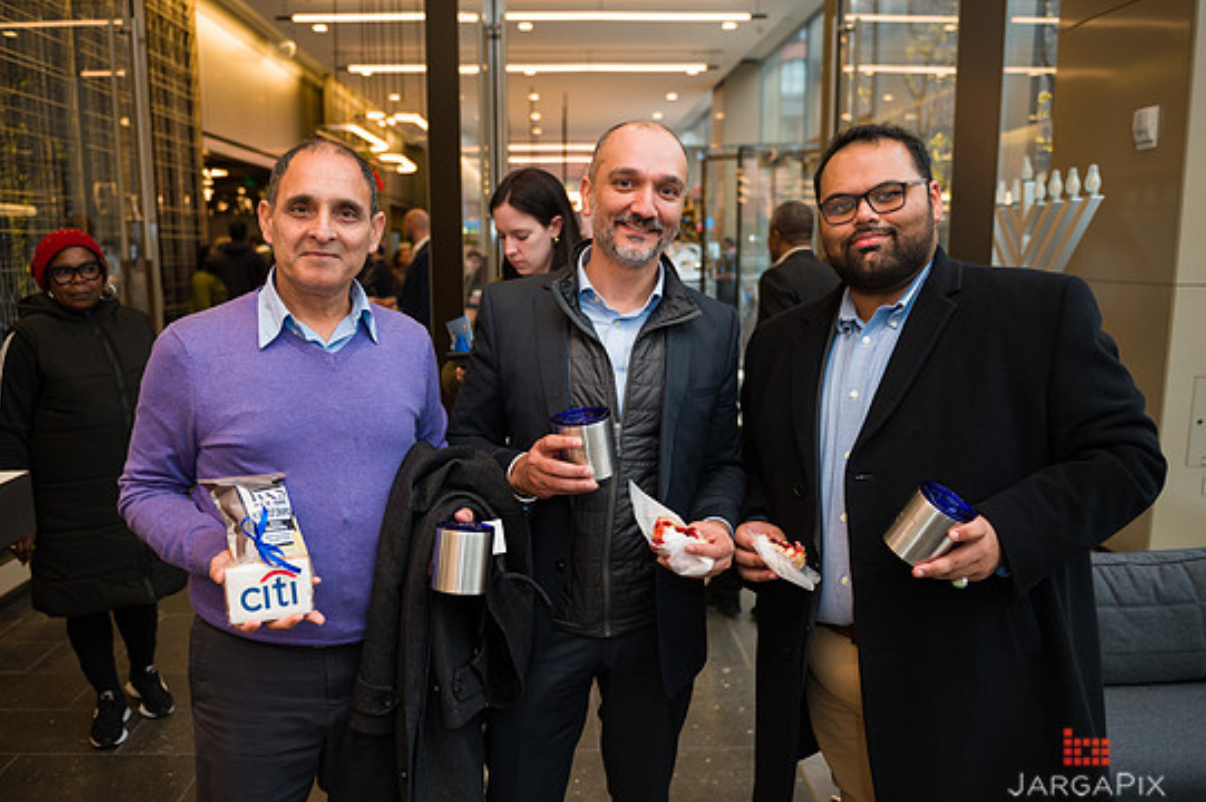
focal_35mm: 30
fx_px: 1004
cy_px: 414
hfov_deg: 61.9
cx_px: 575
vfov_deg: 43.5
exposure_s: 1/200
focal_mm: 28
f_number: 3.2
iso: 400
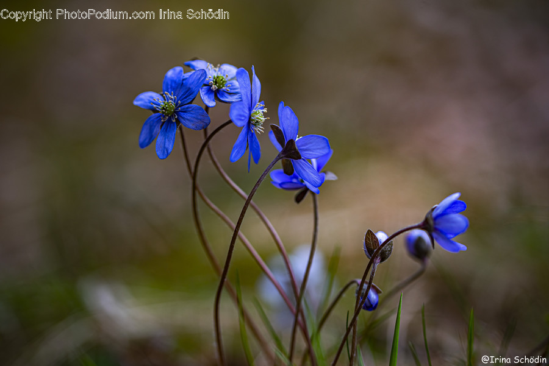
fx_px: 1373
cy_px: 183
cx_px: 274
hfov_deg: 22.6
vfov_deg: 15.2
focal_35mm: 90
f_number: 3.5
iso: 100
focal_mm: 90
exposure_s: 1/100
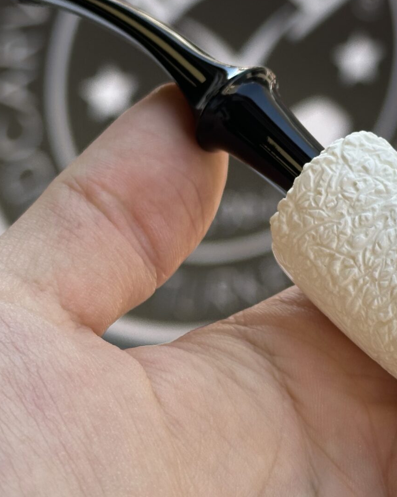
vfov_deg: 17.1
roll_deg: -0.2
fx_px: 1645
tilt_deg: -20.7
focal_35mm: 112
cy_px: 164
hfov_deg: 13.6
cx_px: 383
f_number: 1.78
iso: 64
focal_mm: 6.86
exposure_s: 1/615
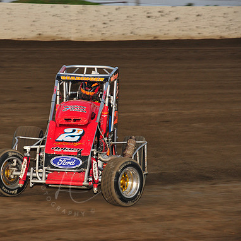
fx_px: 1725
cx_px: 78
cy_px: 120
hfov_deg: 8.0
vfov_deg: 8.0
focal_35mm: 219
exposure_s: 1/320
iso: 800
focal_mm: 170
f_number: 7.1
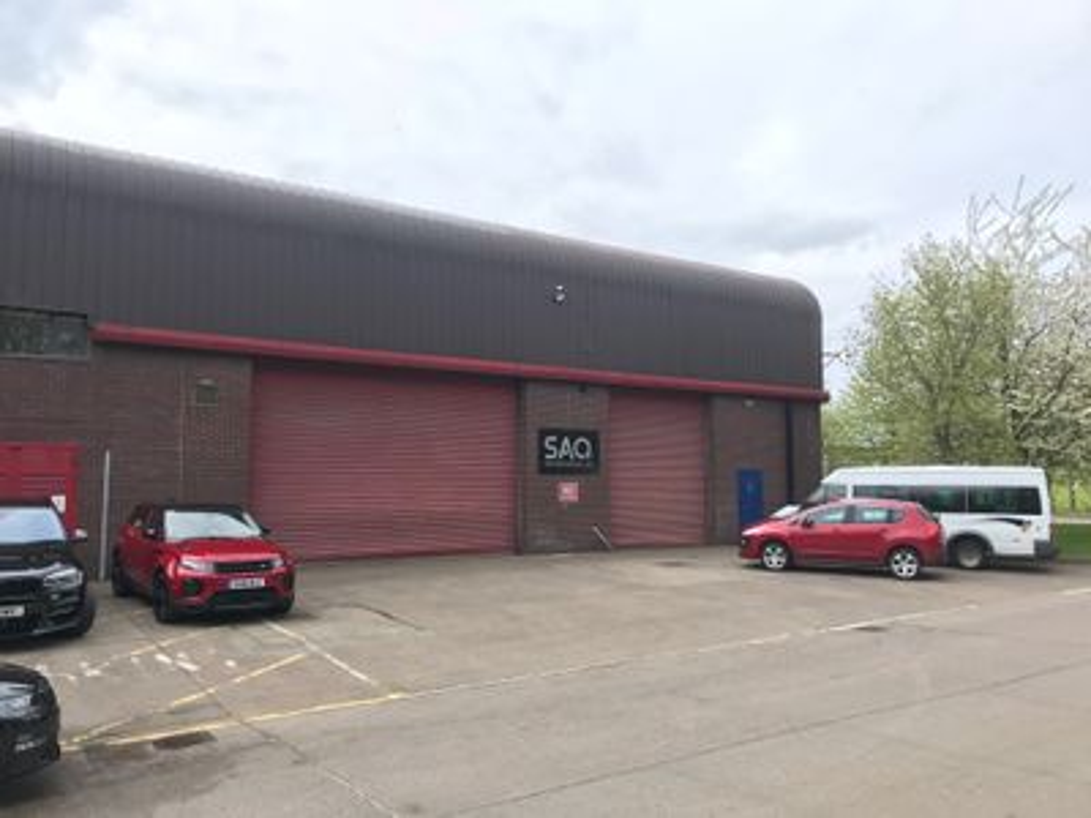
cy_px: 409
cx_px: 546
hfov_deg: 63.4
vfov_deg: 49.7
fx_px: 882
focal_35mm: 28
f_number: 1.8
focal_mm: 3.99
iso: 20
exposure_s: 1/929
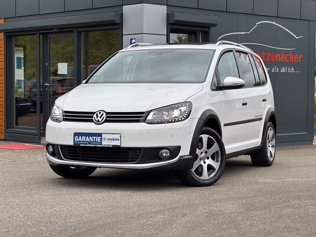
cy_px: 118
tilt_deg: -3.4
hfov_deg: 25.3
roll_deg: +0.1
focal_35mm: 77
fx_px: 703
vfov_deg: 19.1
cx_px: 158
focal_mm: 9
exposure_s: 1/246
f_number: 2.8
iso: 40
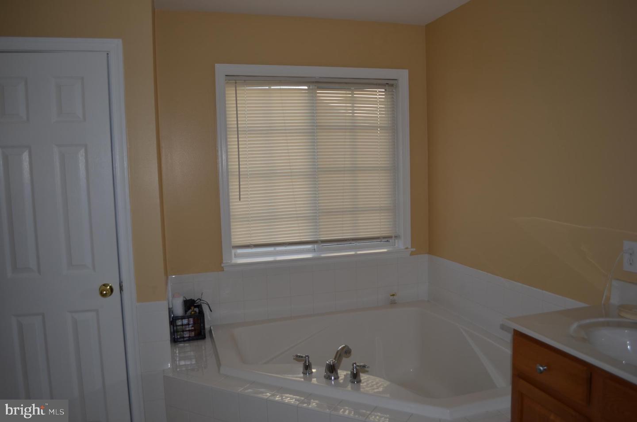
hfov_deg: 67.5
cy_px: 211
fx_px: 477
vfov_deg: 47.7
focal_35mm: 27
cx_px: 318
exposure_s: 1/200
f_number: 3.5
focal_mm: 18
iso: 100
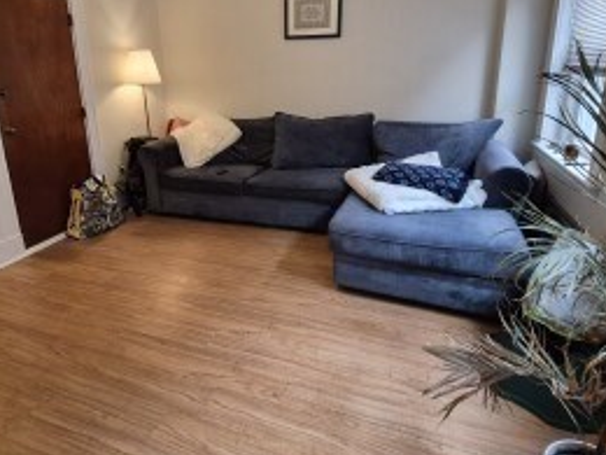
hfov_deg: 81.5
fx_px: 350
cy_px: 154
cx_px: 273
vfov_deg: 64.4
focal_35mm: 20
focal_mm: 1.74
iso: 250
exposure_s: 1/60
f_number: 2.2
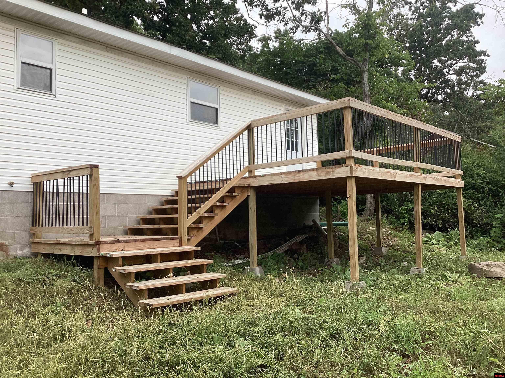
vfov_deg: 45.4
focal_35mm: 31
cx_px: 252
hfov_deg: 58.4
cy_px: 189
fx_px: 452
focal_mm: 3.3
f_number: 2.4
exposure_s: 1/311
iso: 25
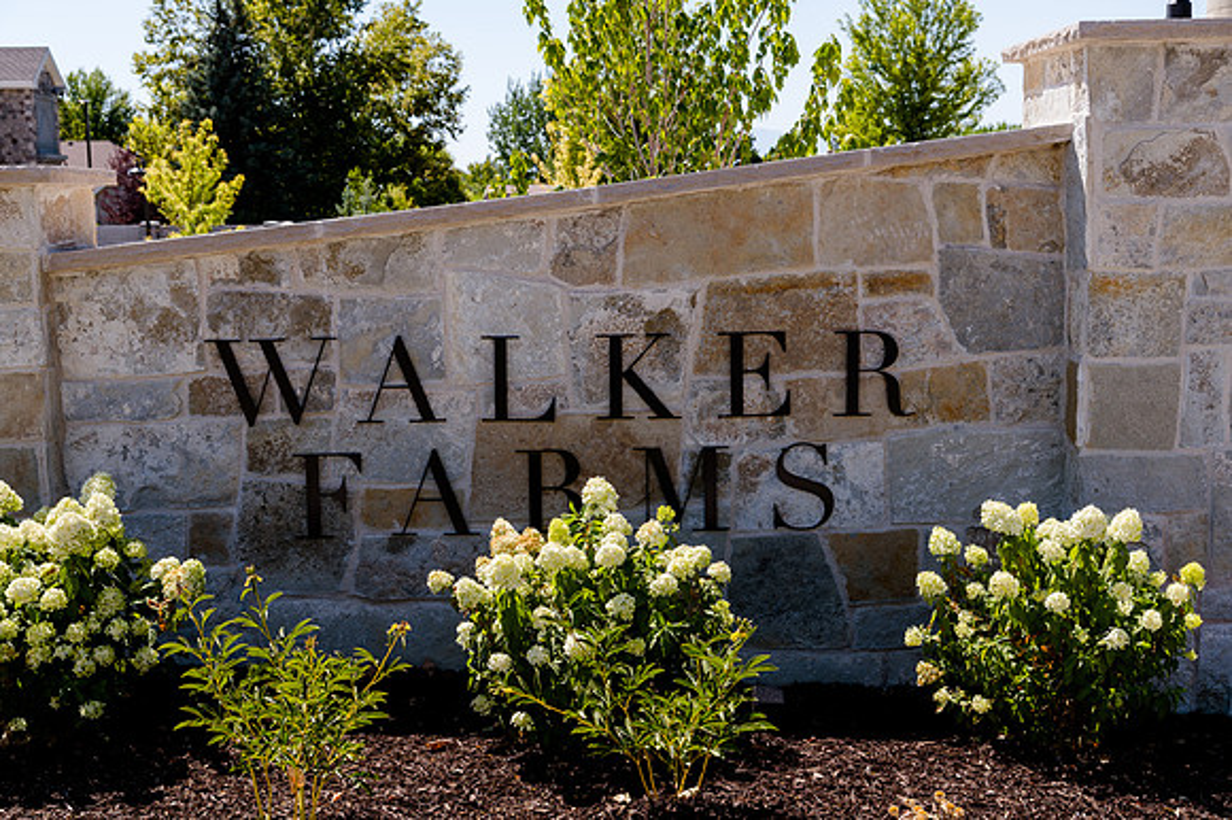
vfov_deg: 28.0
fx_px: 1642
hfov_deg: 41.1
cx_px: 616
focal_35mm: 48
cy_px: 410
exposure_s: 1/200
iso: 100
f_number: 8
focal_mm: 48
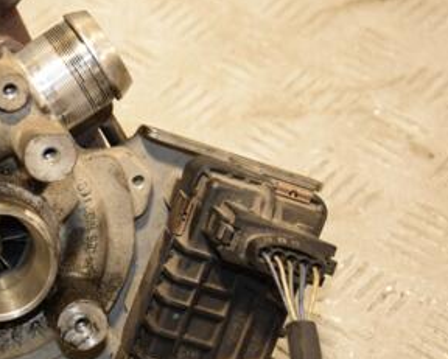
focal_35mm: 123
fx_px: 1633
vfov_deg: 12.6
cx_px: 30
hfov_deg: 15.4
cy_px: 202
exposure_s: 1/200
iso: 800
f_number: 5
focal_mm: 42
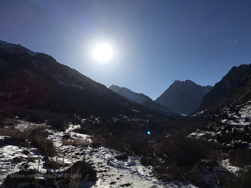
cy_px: 94
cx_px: 126
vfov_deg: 48.2
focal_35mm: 29
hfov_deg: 61.7
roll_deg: +5.2
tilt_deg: +11.4
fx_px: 210
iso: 25
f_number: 2.2
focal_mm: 4.15
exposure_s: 1/12821
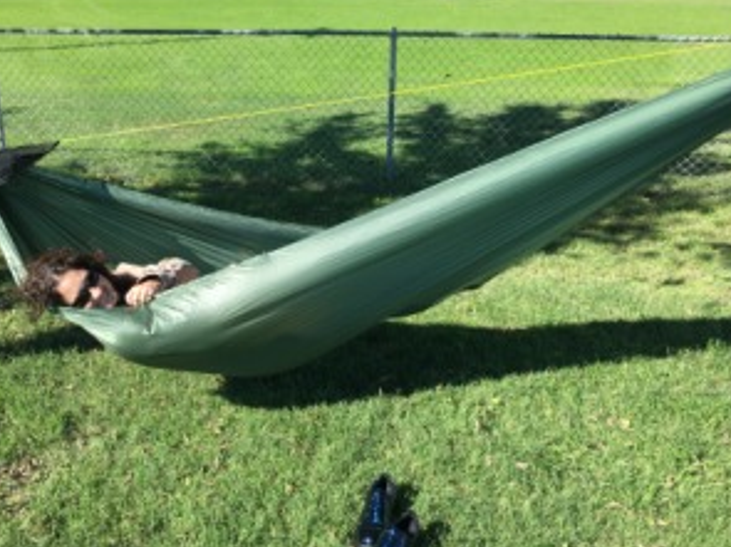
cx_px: 295
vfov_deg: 39.5
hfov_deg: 51.1
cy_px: 230
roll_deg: +0.8
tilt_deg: -18.2
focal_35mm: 36
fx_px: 760
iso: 25
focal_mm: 4.15
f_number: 2.2
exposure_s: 1/686
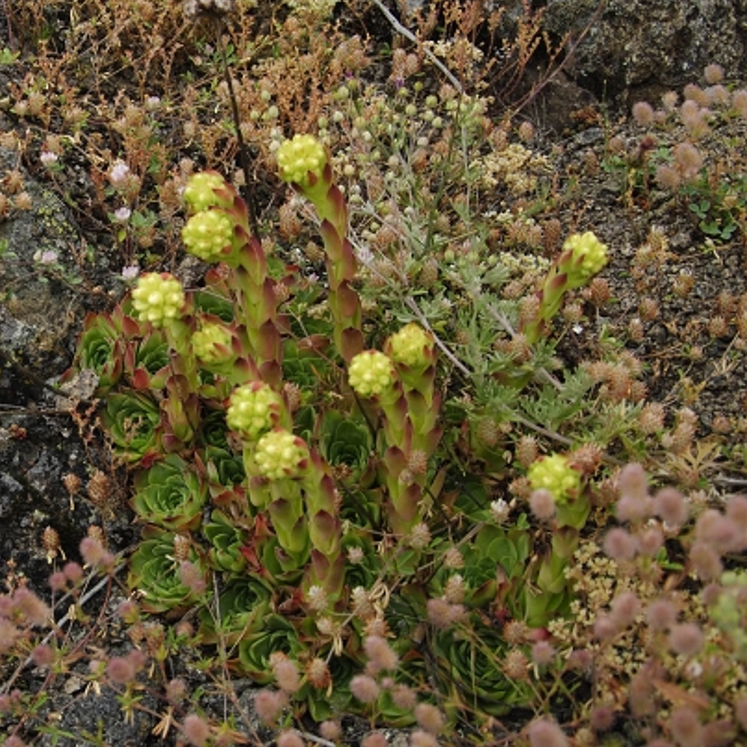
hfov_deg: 23.6
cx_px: 63
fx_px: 1733
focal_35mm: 71
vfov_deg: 24.3
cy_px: 343
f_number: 5
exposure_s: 1/100
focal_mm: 28
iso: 200
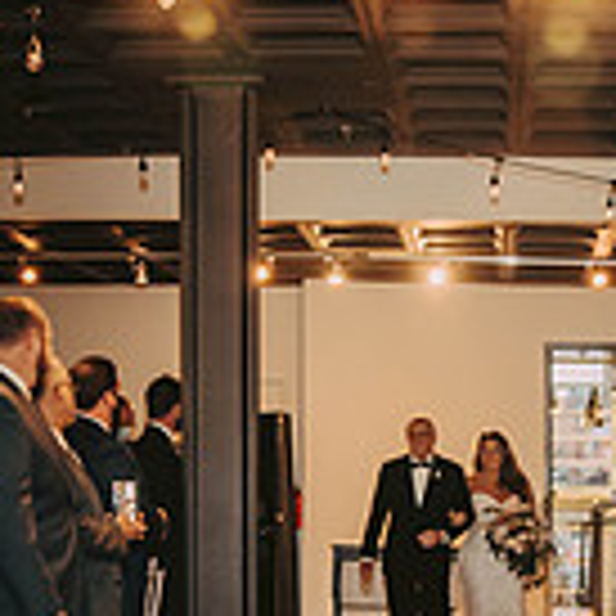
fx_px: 2033
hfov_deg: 17.1
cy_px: 551
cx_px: 472
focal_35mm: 101
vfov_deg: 17.0
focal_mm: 28
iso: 1250
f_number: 3.2
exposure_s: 1/60
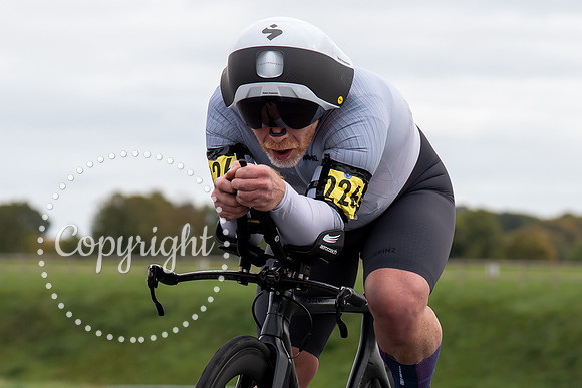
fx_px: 3917
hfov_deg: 8.5
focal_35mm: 242
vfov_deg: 5.7
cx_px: 257
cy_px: 323
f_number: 3.5
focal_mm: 76
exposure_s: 1/1000
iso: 125
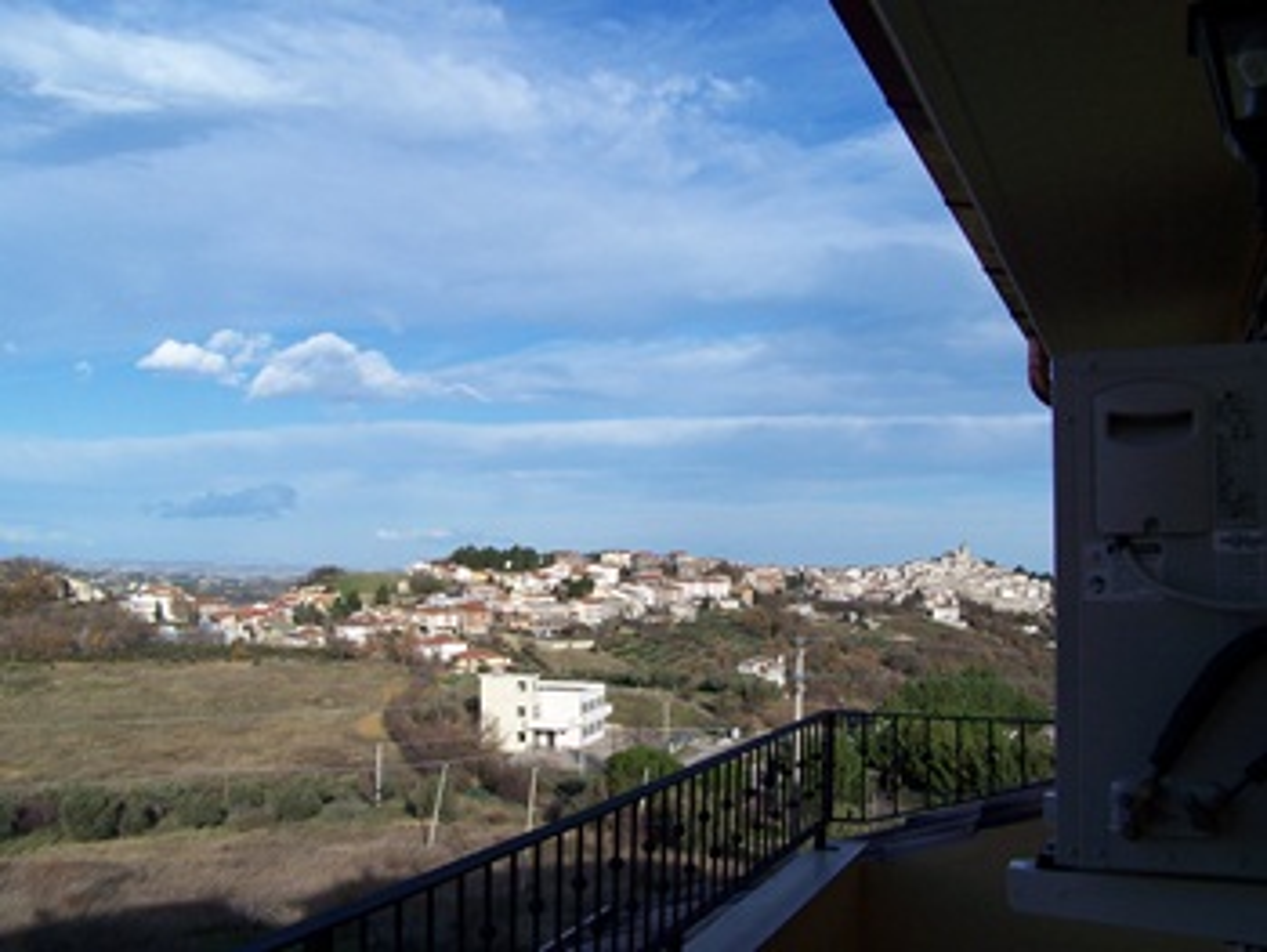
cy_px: 476
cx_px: 634
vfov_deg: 37.8
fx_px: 1392
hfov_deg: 48.9
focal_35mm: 38
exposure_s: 1/750
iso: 80
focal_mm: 6.3
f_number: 4
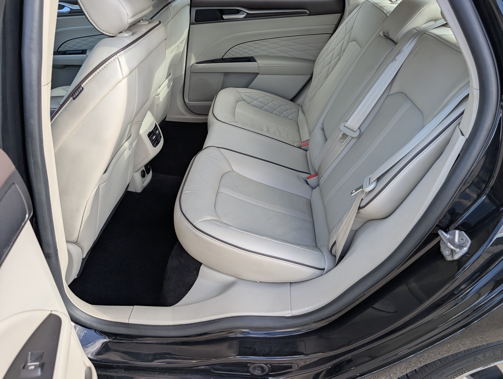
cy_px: 190
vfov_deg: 56.9
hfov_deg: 71.5
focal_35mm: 24
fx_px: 349
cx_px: 252
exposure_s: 1/156
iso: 24
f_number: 1.68
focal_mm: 6.9
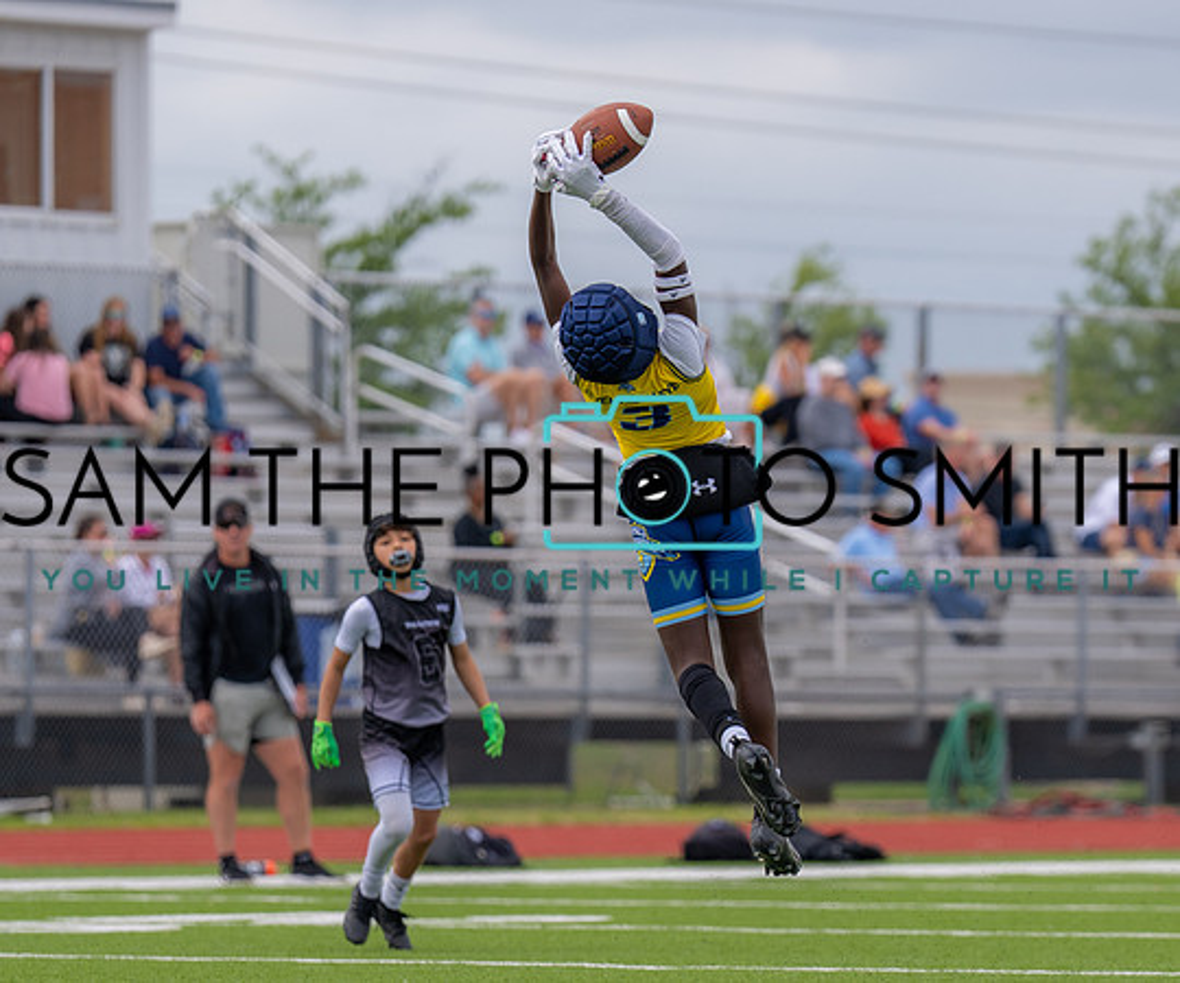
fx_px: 10569
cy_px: 849
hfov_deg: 6.4
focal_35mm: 298
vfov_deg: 5.3
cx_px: 783
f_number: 2.8
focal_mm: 141
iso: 100
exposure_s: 1/2000
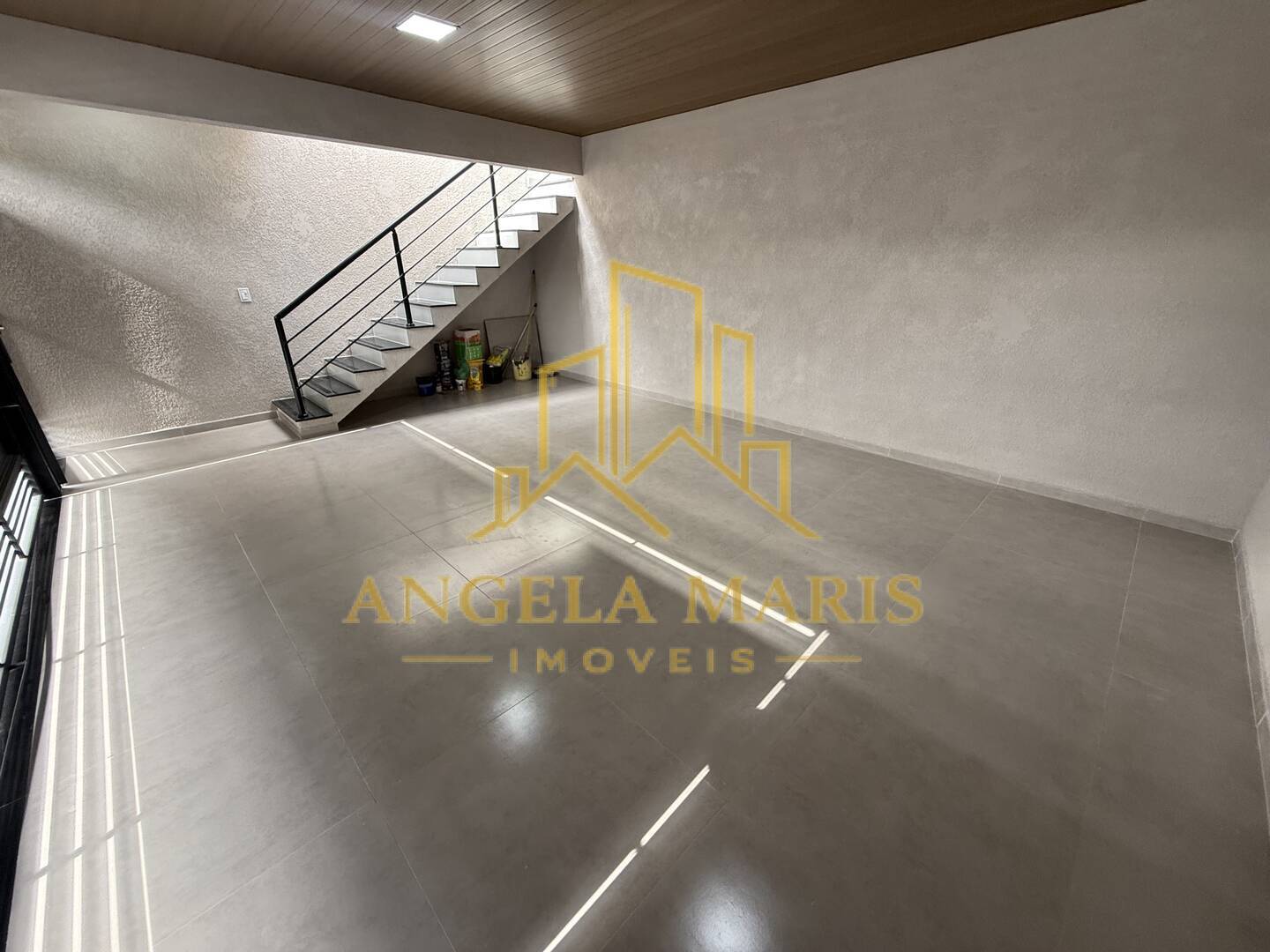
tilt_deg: -22.6
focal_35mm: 14
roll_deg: -0.3
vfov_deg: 85.7
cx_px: 635
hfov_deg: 102.1
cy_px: 476
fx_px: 514
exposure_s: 1/99
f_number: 2.2
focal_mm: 2.22
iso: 160
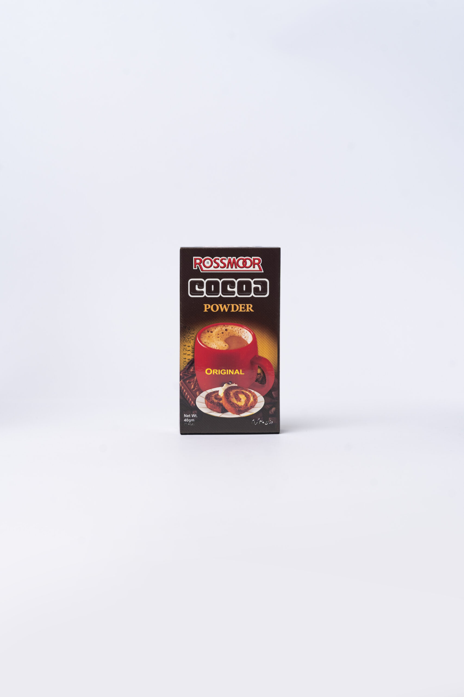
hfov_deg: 27.0
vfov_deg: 39.6
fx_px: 966
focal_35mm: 50
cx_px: 232
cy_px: 348
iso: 250
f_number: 6.3
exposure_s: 1/125
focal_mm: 50
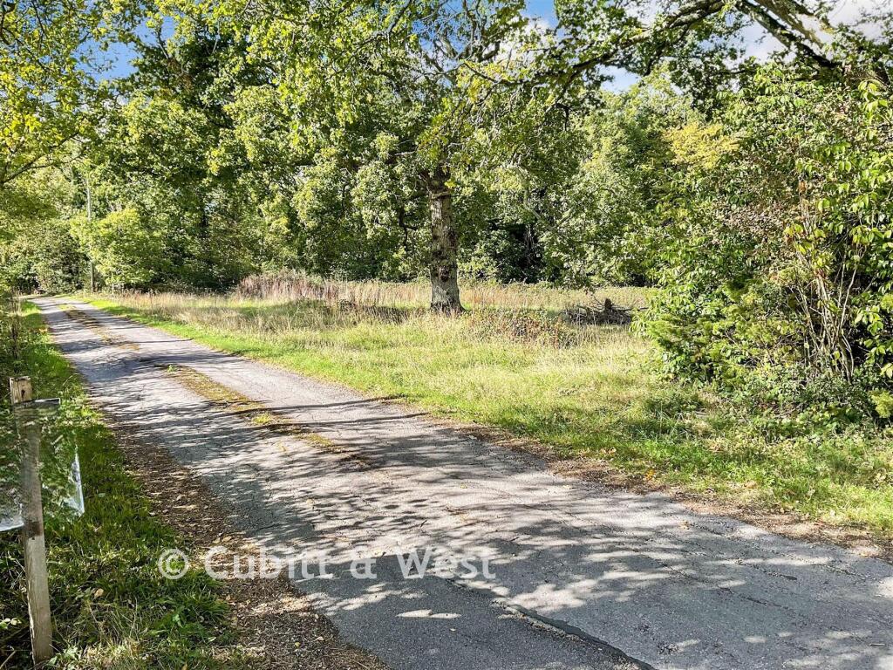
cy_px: 335
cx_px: 446
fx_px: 748
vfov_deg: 48.2
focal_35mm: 29
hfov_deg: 61.7
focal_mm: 3
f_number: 1.8
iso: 20
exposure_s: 1/320
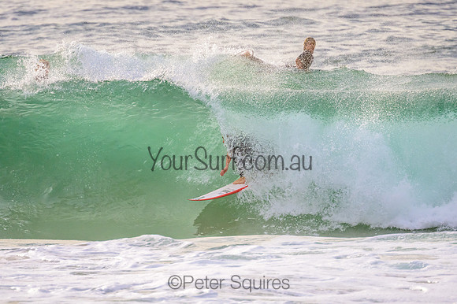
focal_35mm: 600
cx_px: 228
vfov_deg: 2.3
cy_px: 152
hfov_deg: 3.4
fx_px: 7612
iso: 560
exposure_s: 1/2500
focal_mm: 400
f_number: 5.6
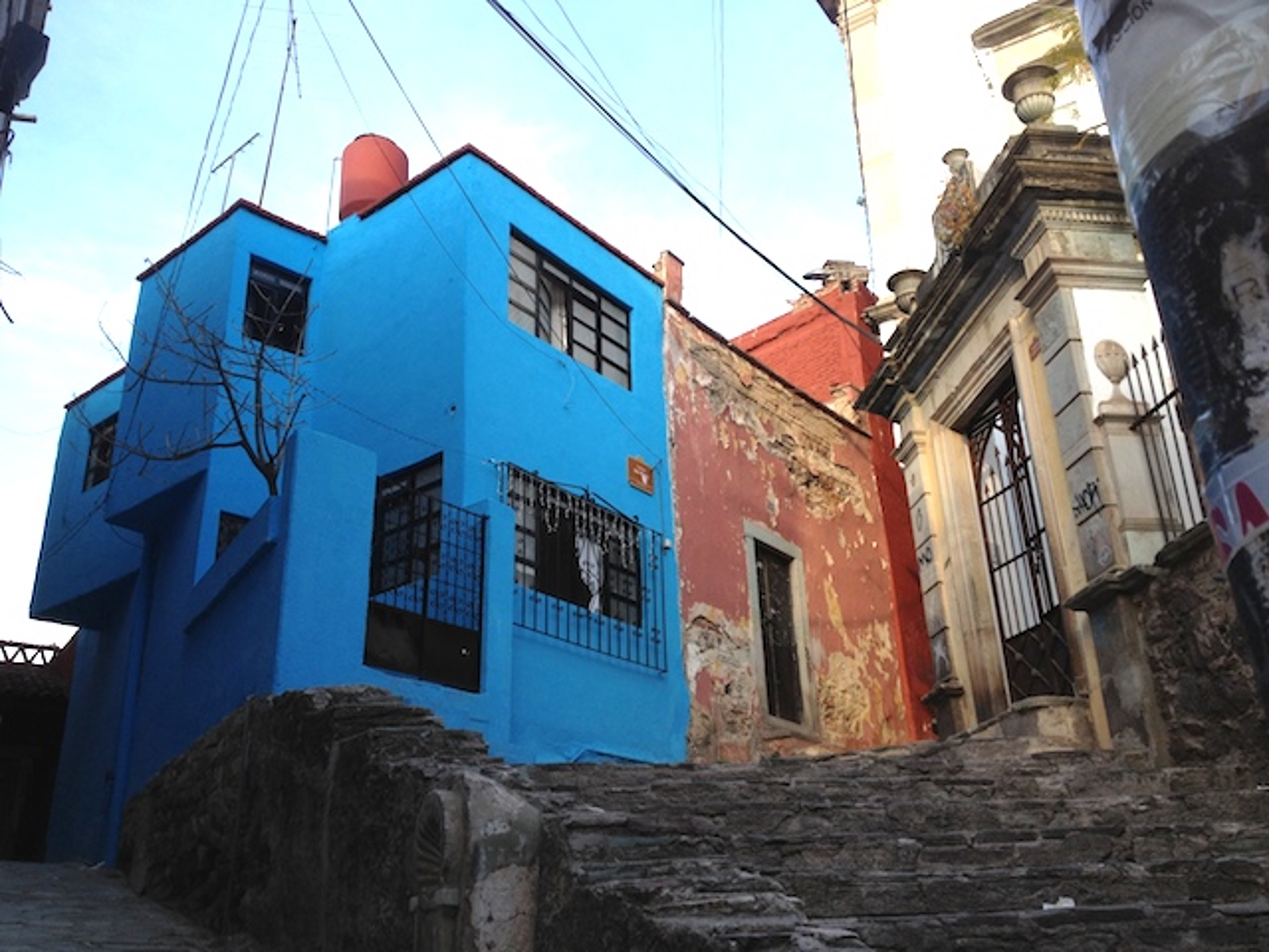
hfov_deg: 52.6
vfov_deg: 40.7
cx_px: 634
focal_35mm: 35
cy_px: 476
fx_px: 1283
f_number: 2.4
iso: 64
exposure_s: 1/231
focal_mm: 4.28
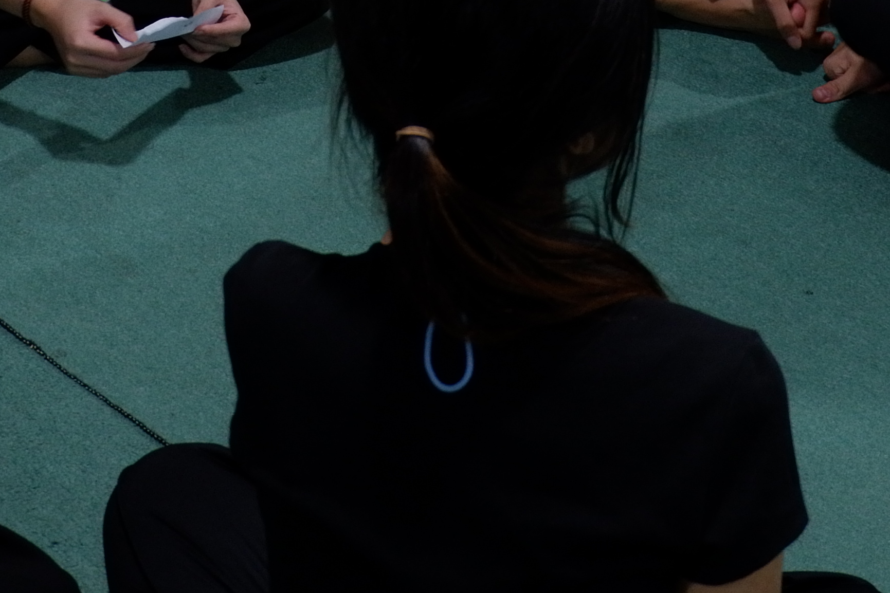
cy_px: -286
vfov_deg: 12.5
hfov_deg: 19.6
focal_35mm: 104
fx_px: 2571
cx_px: 341
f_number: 3.8
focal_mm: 20.1
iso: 640
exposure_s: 1/42
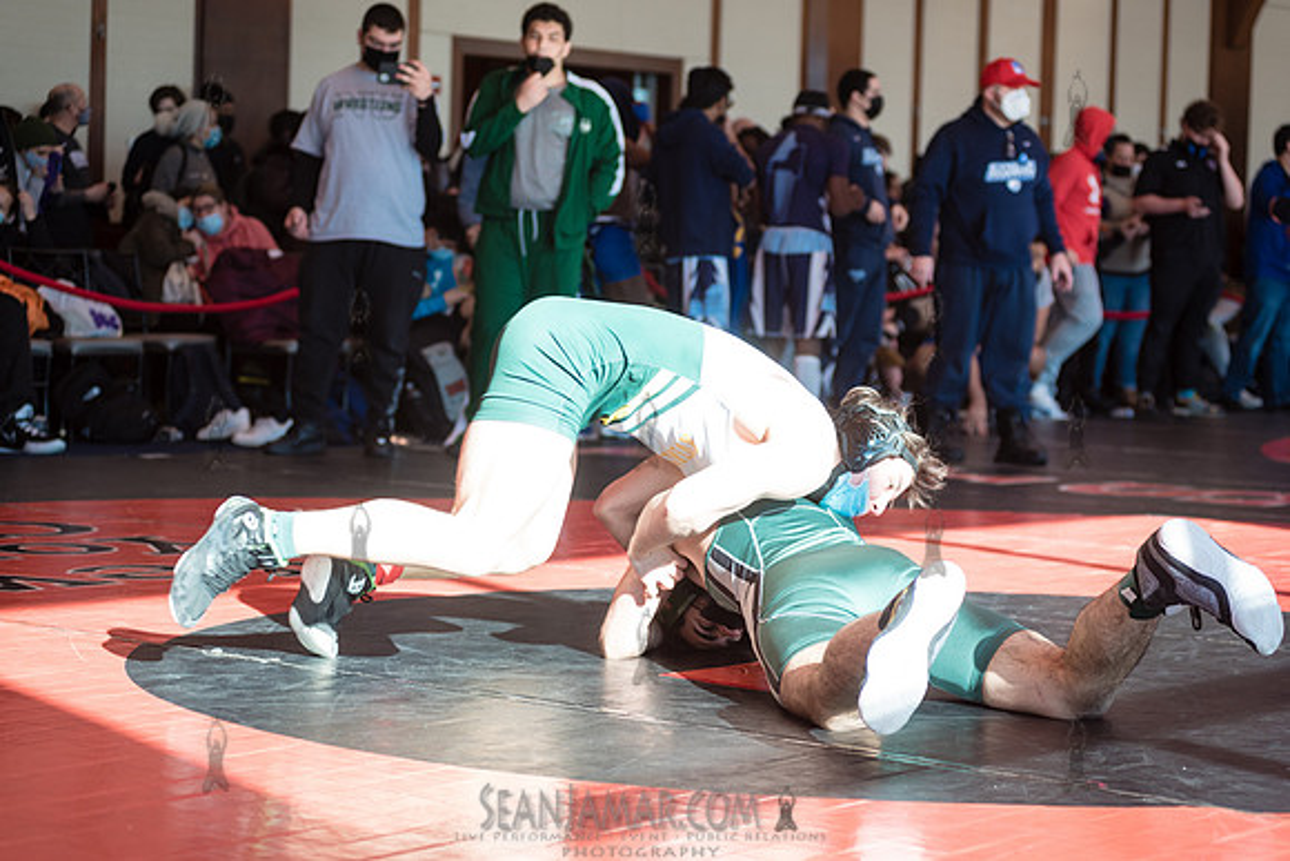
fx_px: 2867
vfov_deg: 17.1
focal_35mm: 80
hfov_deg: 25.4
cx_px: 645
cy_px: 430
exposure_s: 1/400
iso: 400
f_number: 4
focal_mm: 80
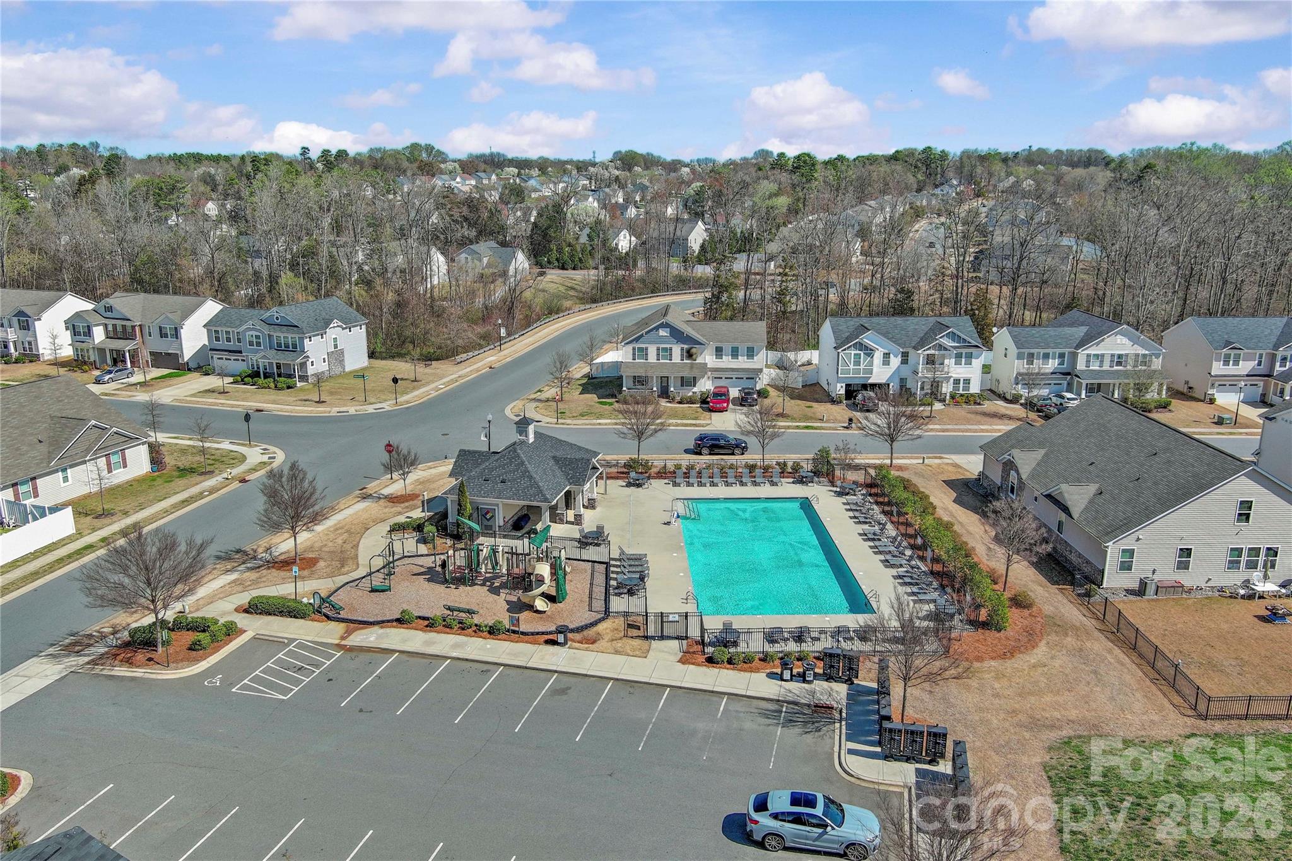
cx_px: 646
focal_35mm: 29
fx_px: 1041
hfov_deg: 63.7
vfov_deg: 45.0
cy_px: 430
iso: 101
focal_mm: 10.57
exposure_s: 1/1600
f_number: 2.8
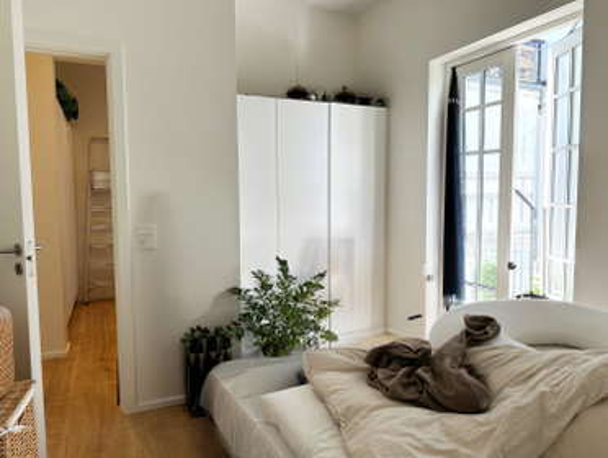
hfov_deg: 71.5
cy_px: 229
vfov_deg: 56.9
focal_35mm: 24
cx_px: 304
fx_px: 422
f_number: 1.78
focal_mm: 6.86
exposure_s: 1/121
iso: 100
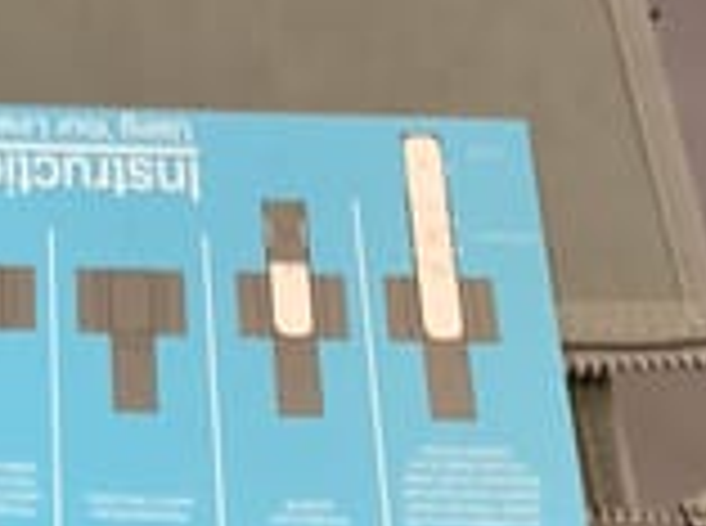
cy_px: 587
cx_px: -135
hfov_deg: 18.8
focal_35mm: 99
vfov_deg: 14.5
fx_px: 2015
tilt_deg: -65.7
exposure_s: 1/33
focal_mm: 3.3
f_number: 2.4
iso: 250
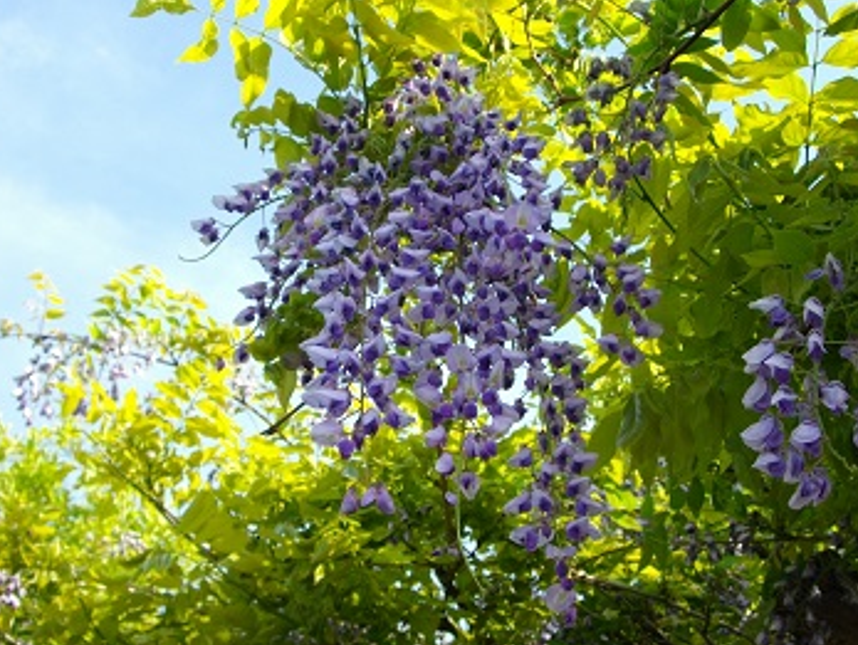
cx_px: 404
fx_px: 1389
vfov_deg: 26.1
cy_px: 314
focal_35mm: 56
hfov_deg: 34.3
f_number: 3.6
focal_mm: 8.8
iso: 100
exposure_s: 1/320
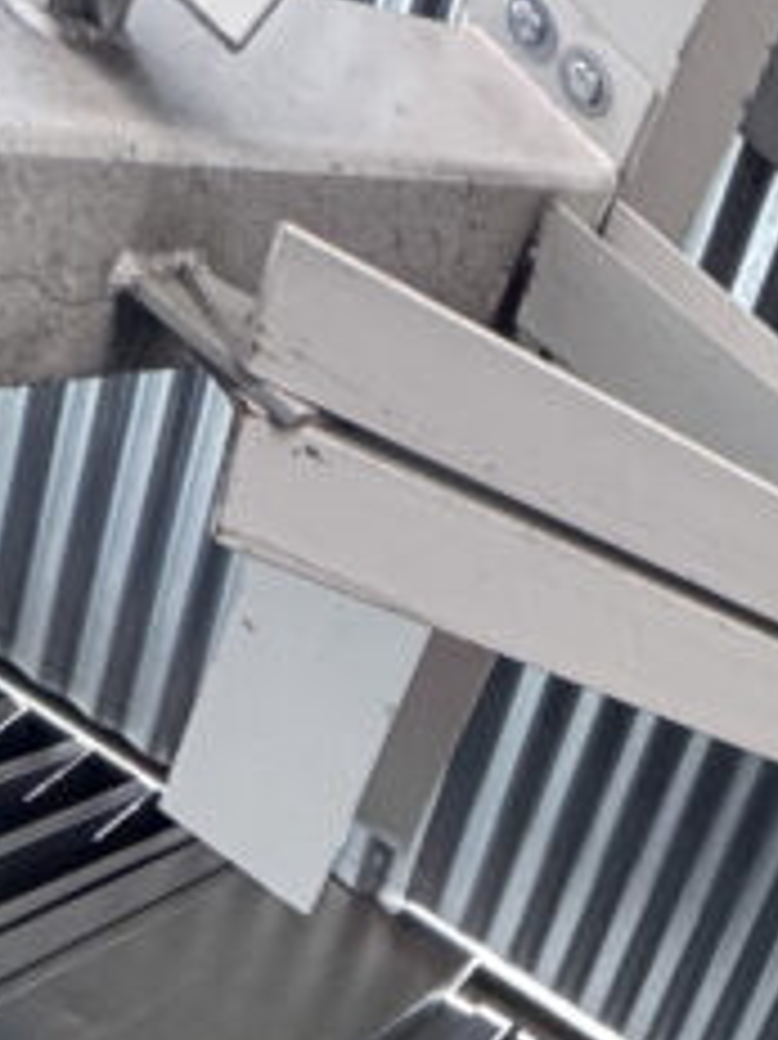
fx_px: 1860
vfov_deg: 19.5
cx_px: 1439
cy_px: 2030
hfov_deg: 18.2
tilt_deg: +47.0
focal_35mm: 62
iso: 160
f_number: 2.2
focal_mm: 2.22
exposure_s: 1/120
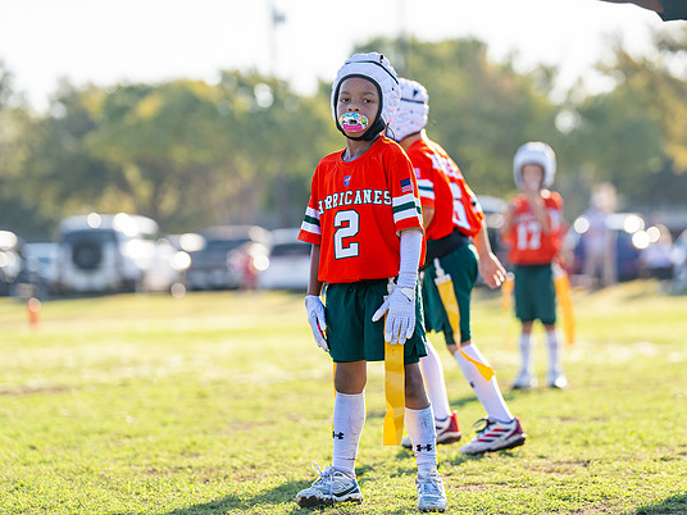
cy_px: 227
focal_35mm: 160
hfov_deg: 12.3
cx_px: 376
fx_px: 3175
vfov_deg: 9.3
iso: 250
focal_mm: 128
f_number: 2.8
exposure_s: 1/2000
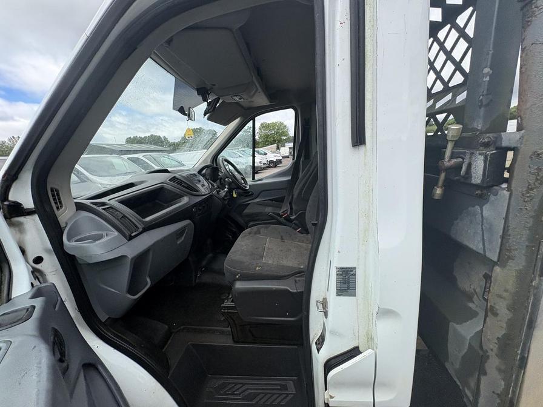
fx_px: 220
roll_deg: +1.1
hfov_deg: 102.1
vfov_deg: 85.7
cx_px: 272
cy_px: 204
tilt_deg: -8.2
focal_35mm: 14
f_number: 2.2
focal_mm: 2.22
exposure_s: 1/707
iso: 40
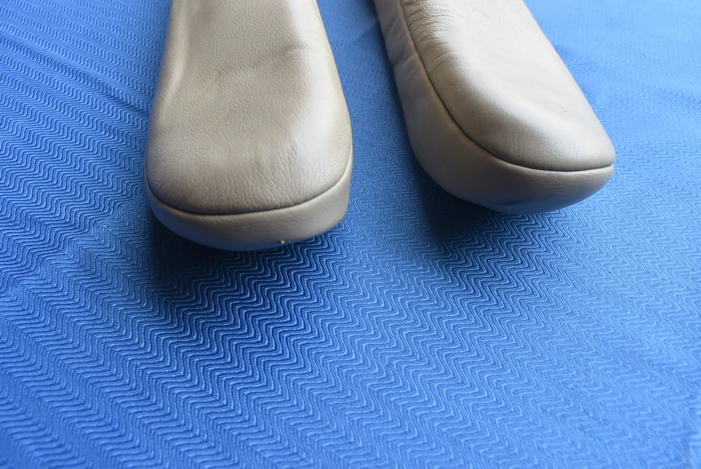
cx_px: 350
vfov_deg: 48.0
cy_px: 234
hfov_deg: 67.3
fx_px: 526
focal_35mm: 27
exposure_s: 1/60
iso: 180
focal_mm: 18
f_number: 8
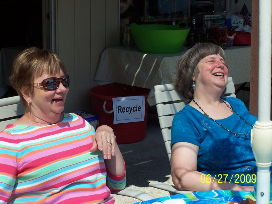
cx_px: 136
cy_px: 102
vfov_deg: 15.7
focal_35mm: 94
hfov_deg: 20.9
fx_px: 739
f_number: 4.5
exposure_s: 1/350
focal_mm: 15.6
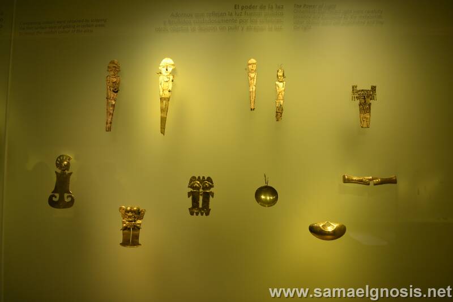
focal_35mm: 27
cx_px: 226
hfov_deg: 67.4
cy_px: 151
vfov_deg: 47.9
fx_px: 340
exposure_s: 1/15
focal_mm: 18
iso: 140
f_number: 5.6
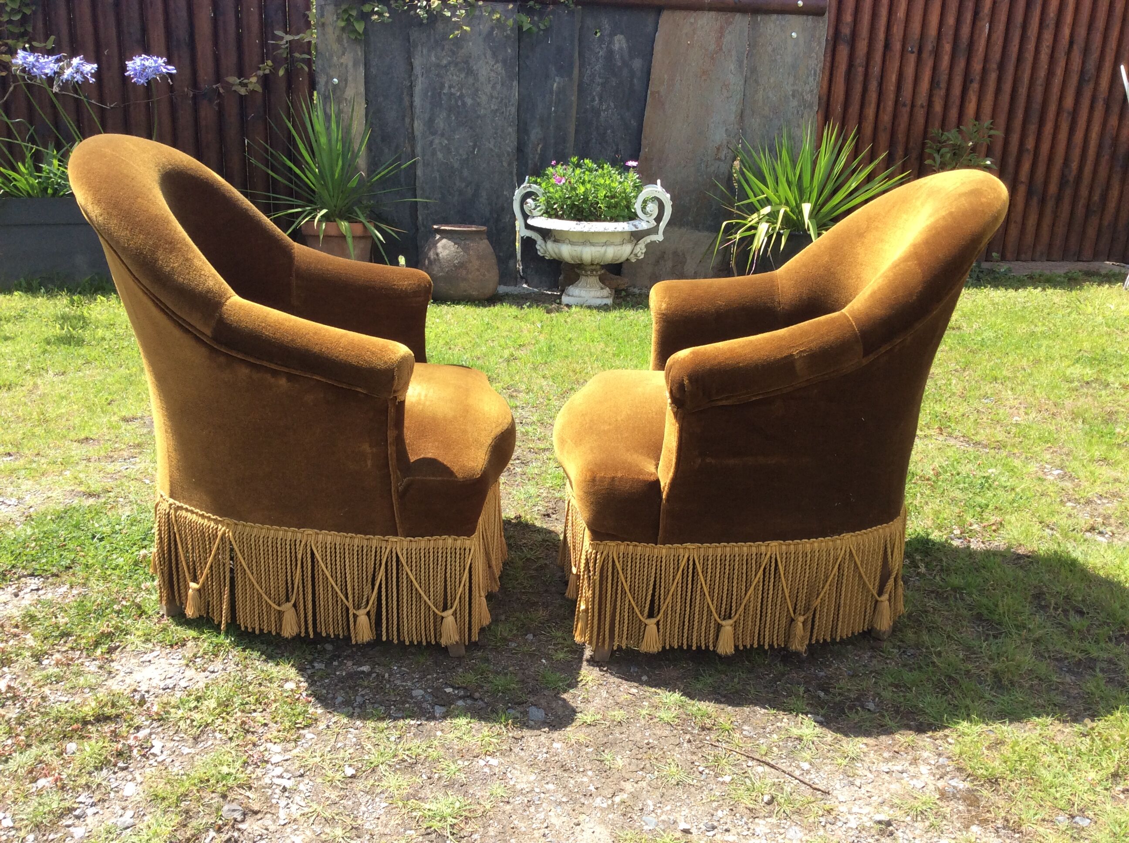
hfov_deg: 56.9
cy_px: 422
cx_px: 564
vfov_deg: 44.1
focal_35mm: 32
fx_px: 1042
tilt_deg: -18.7
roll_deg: -0.7
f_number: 2.4
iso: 32
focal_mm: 3.3
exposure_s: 1/561
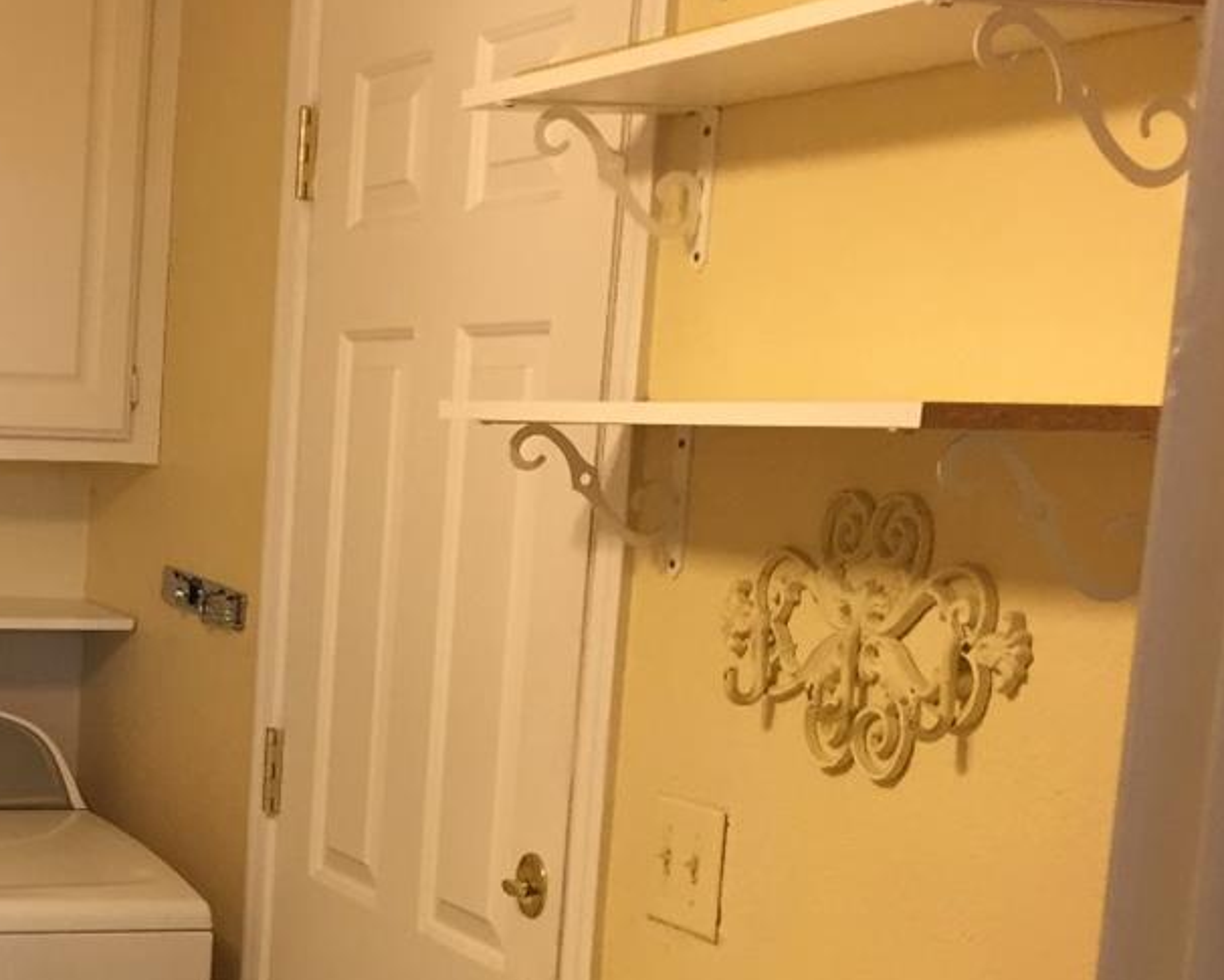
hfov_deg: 25.3
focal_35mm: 70
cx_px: -101
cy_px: 837
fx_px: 2536
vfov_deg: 21.5
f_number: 2.2
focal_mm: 4.15
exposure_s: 1/30
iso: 100
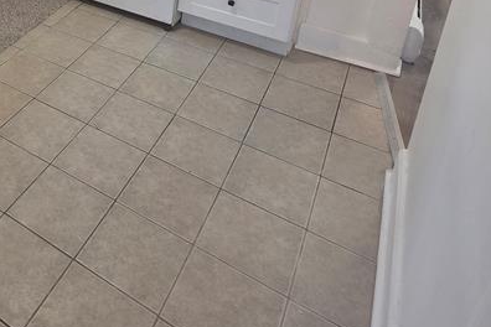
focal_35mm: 35
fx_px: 477
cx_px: 19
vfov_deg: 32.3
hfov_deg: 46.9
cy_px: -52
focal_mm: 2.2
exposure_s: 1/120
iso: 125
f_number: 1.9
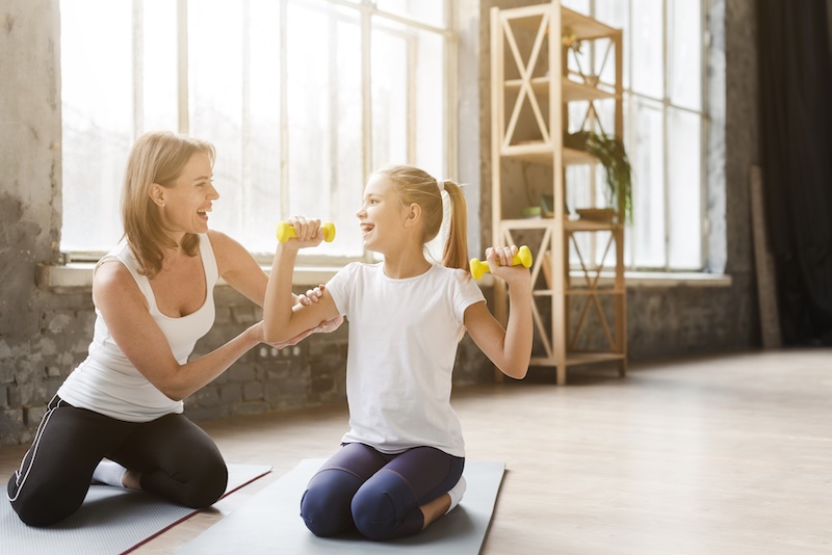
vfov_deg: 27.0
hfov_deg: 39.6
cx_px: 416
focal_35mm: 50
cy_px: 278
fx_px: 1156
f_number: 2.8
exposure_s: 1/250
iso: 320
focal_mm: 50
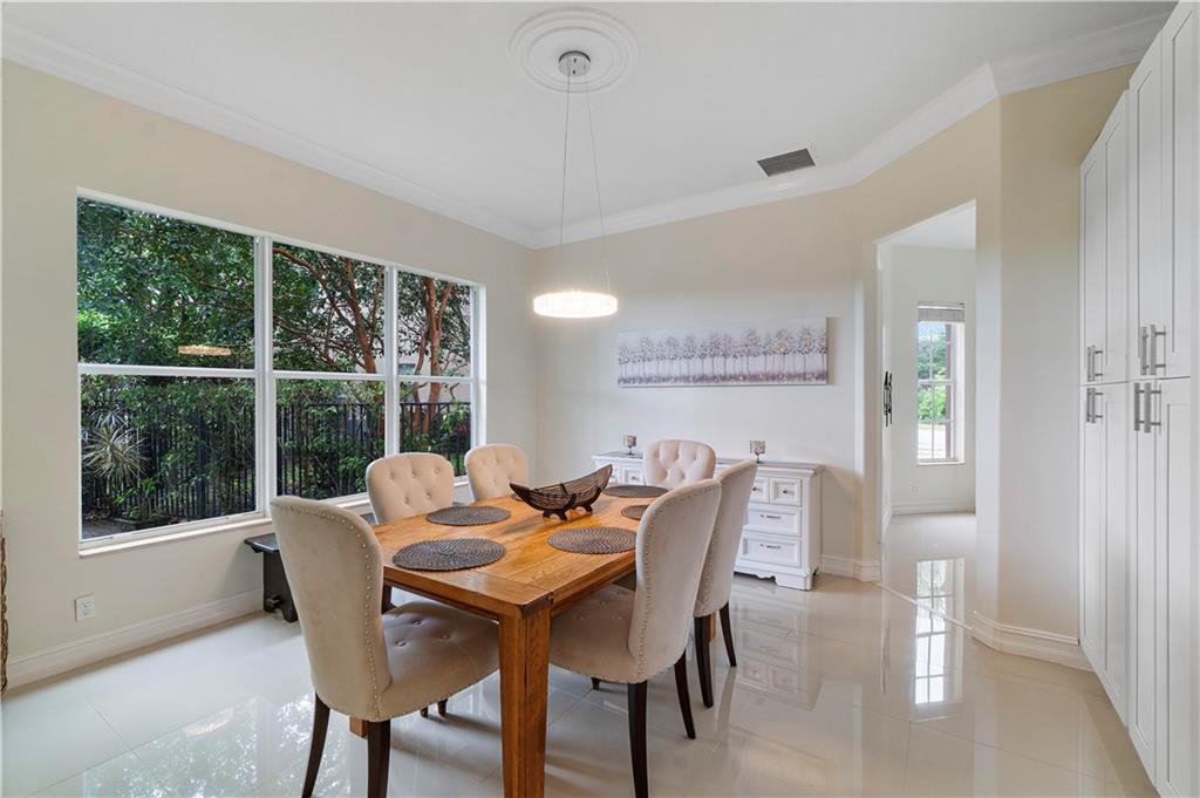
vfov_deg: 77.2
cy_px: 399
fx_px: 500
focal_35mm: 15
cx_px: 600
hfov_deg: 100.4
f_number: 11
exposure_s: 1/4
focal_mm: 10
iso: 160
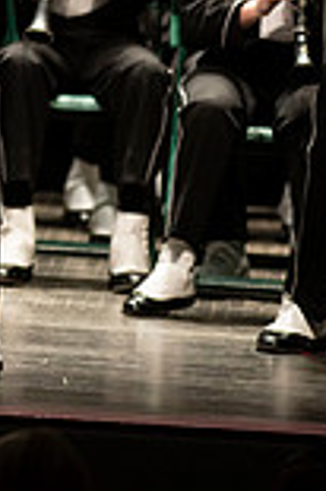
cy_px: -209
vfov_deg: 2.4
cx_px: -90
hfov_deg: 1.6
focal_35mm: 871
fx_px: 11857
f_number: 2.8
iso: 3200
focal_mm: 300
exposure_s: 1/500
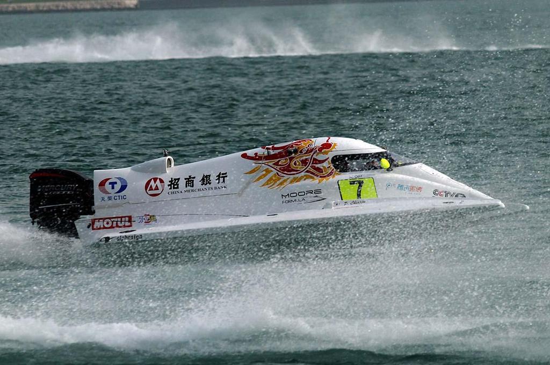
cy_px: 182
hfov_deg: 4.6
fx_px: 6866
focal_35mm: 450
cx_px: 275
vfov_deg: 3.0
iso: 400
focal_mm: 300
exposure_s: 1/1600
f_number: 8
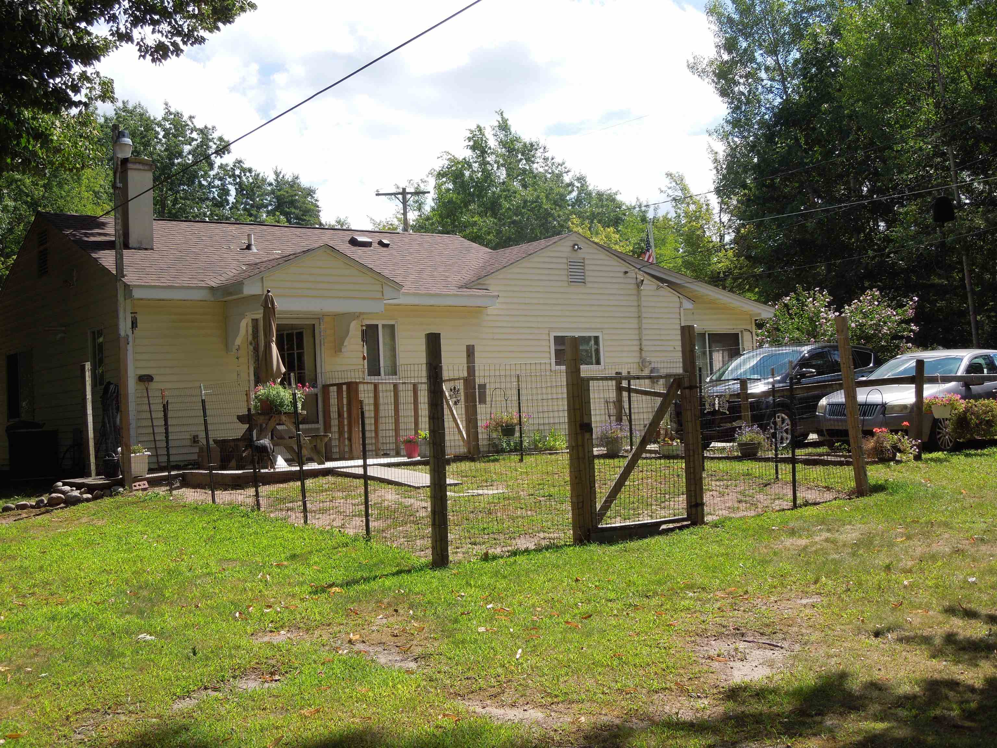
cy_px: 374
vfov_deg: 33.6
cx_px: 498
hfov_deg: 43.9
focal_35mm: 43
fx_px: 1238
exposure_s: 1/500
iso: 100
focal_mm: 7.8
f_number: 3.9
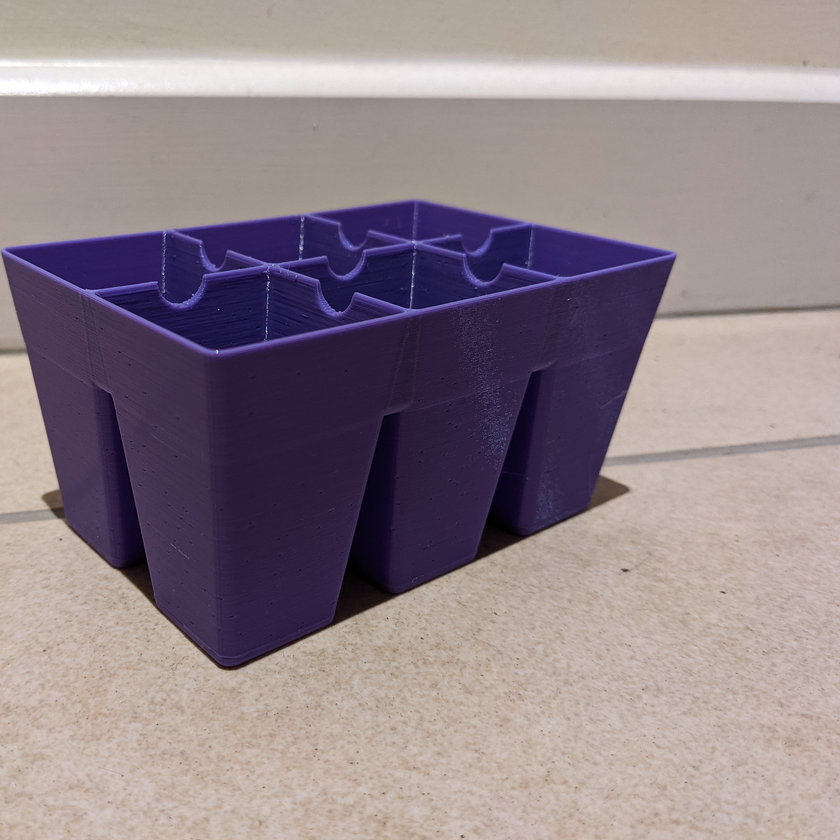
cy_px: 418
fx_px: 879
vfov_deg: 51.1
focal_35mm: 32
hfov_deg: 50.5
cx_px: 303
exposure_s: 1/25
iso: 66
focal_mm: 4.38
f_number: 1.73
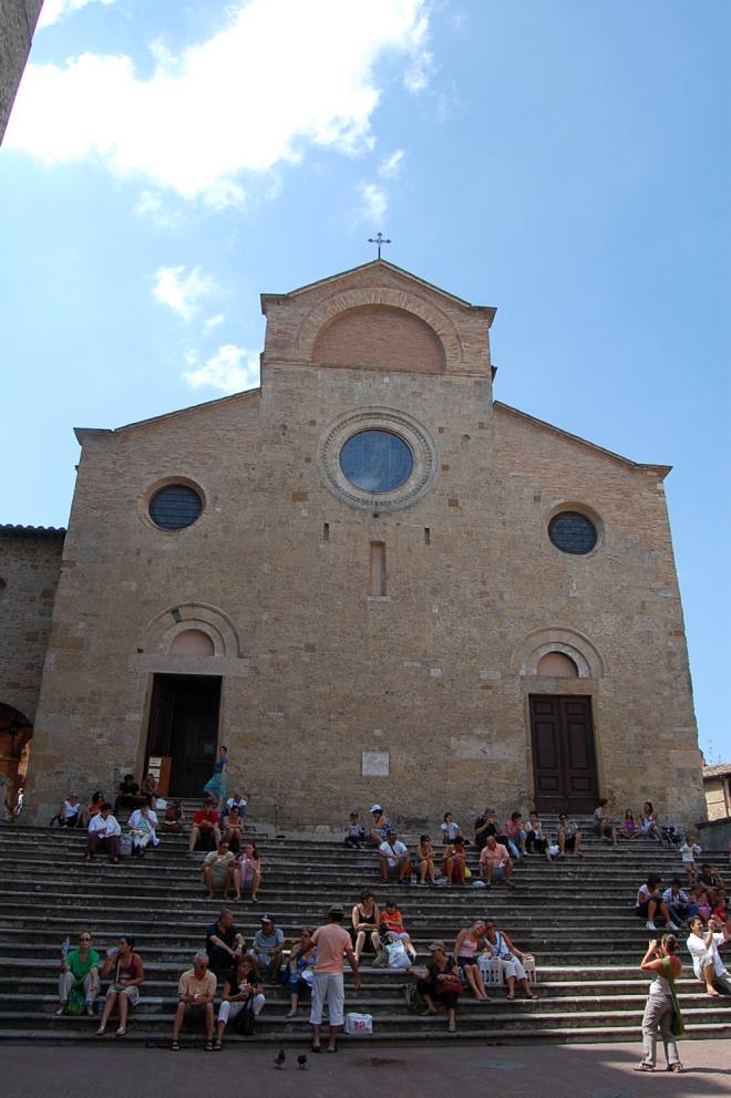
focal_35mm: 27
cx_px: 366
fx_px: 823
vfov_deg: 67.4
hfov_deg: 47.9
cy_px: 549
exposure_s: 1/250
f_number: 10
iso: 360
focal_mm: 18
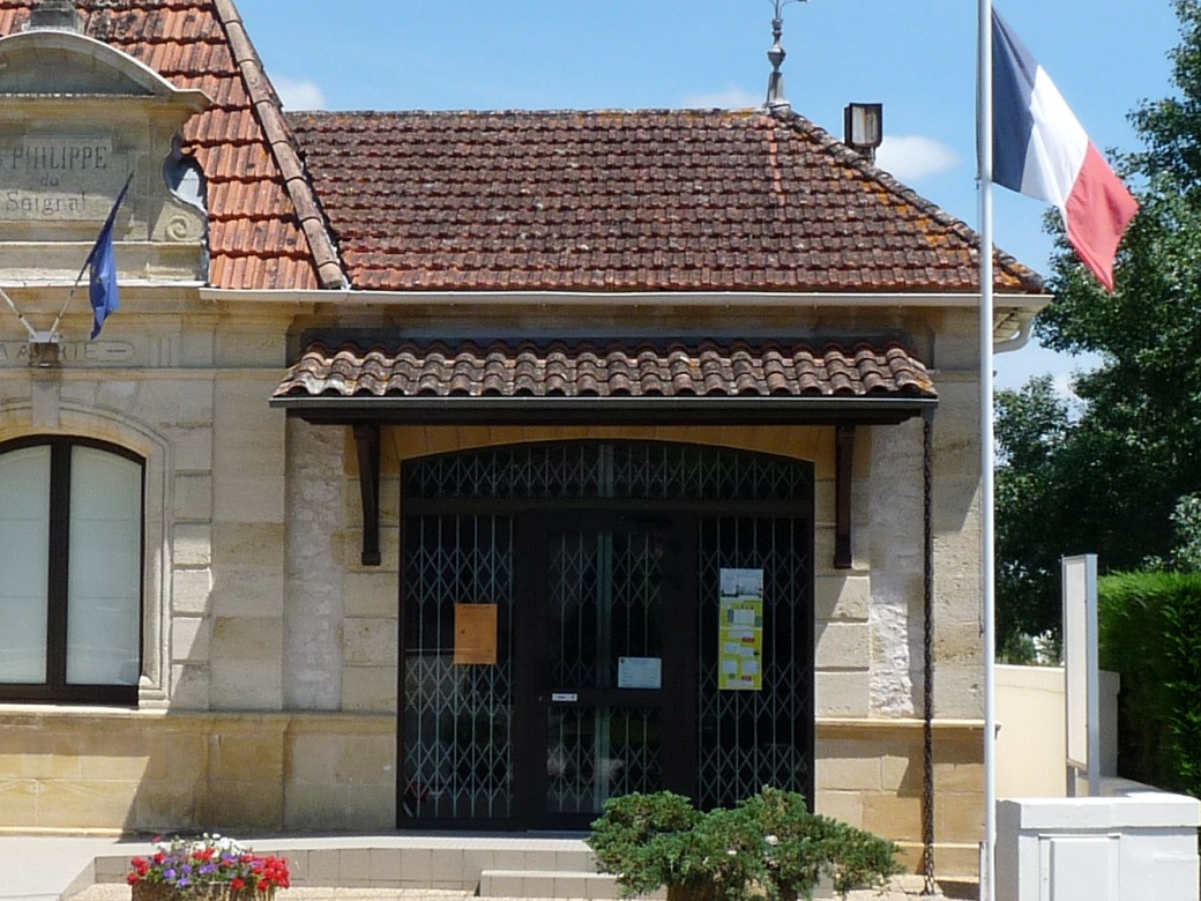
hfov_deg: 24.3
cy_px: 395
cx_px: 427
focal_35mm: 80
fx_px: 2776
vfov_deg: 18.4
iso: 100
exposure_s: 1/400
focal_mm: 5.4
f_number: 5.6
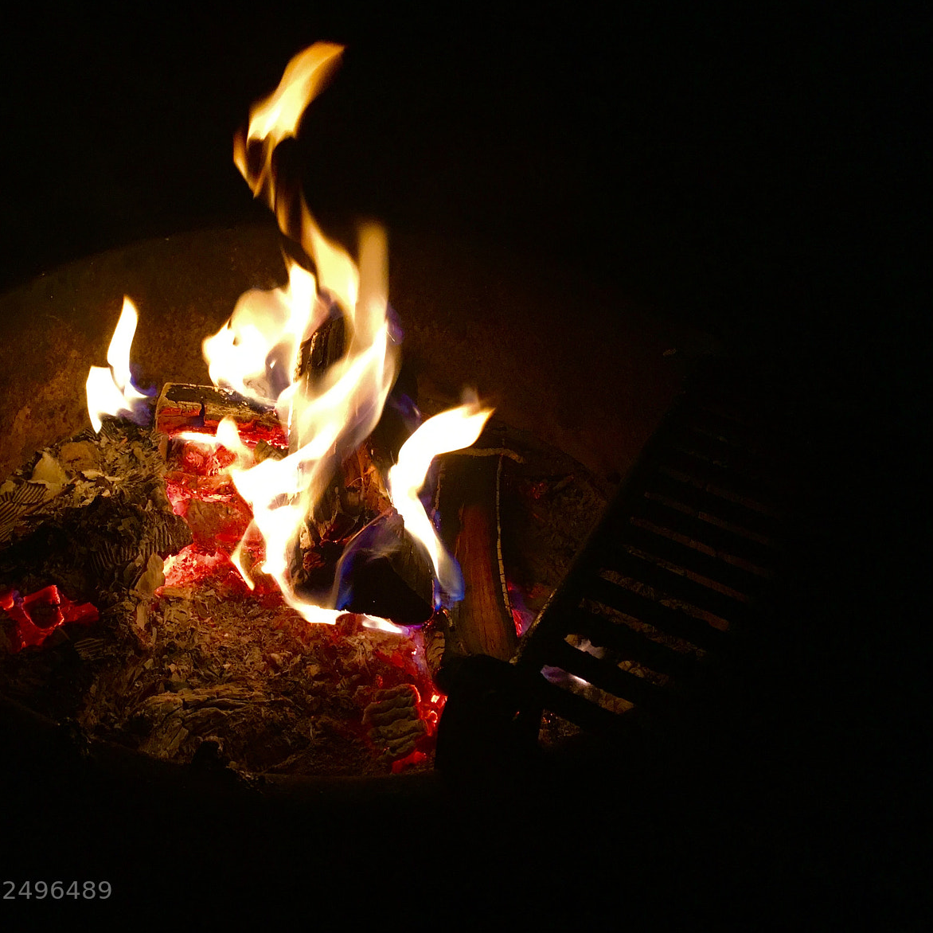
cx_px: 332
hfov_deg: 46.7
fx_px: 1067
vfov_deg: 47.2
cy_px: 475
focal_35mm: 35
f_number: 2.2
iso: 200
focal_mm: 4.15
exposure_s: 1/20
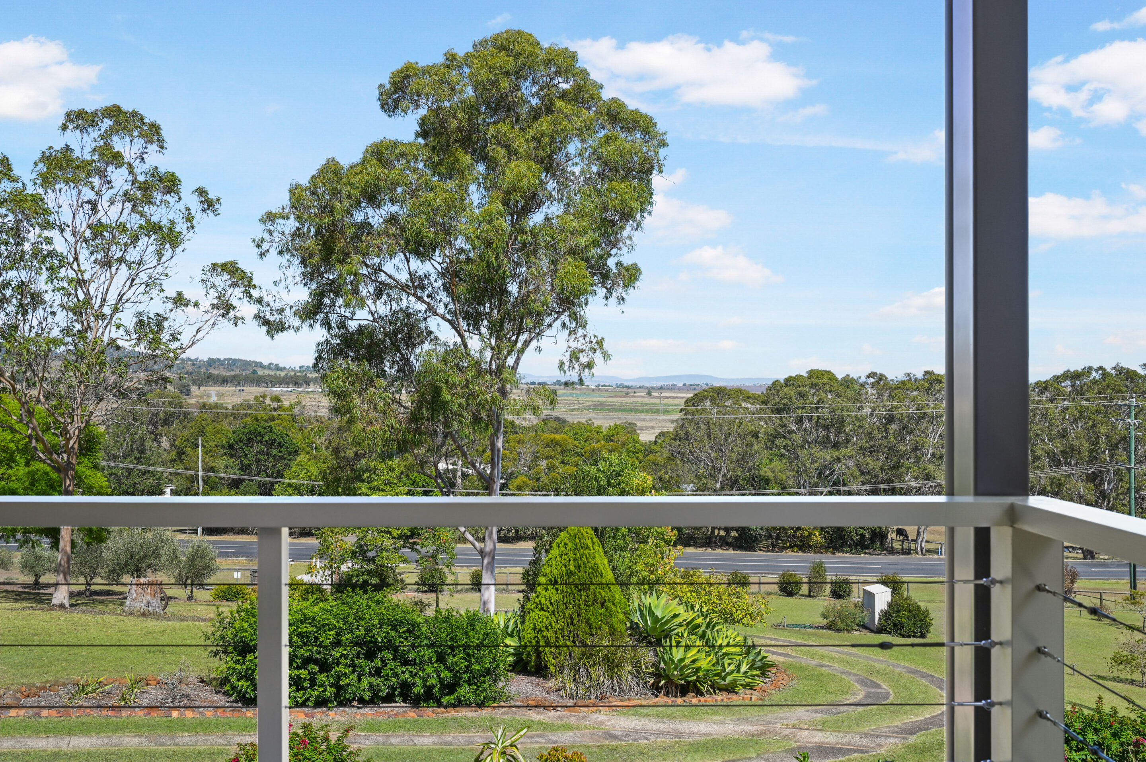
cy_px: 381
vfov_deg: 37.8
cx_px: 573
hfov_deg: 54.5
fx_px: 1113
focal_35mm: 35
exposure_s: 1/30
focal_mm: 35
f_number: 11
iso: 100
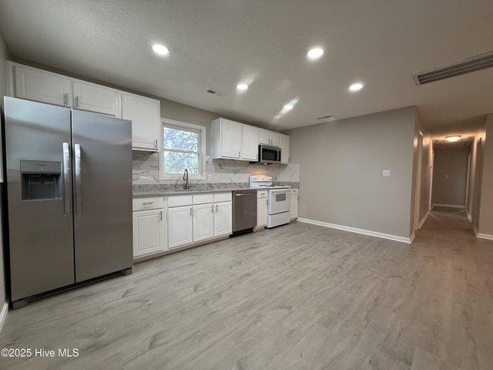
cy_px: 185
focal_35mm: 14
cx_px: 246
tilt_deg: -2.2
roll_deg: -1.0
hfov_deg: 102.0
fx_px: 199
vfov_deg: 85.7
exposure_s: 1/120
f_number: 2.2
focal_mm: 2.22
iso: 200
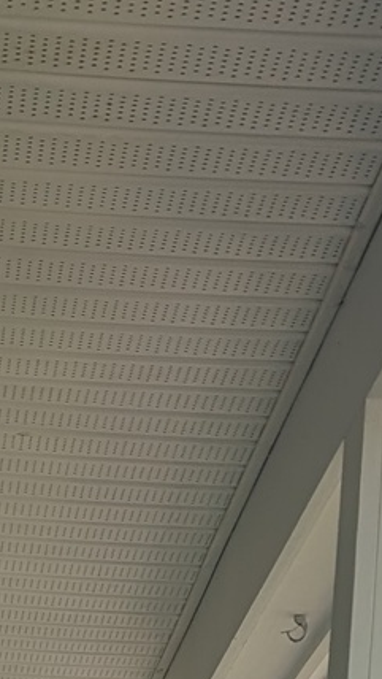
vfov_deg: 13.4
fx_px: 2537
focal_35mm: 141
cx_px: 15
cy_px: 1285
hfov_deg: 8.6
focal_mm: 6.9
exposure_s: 1/71.7
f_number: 1.68
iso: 19
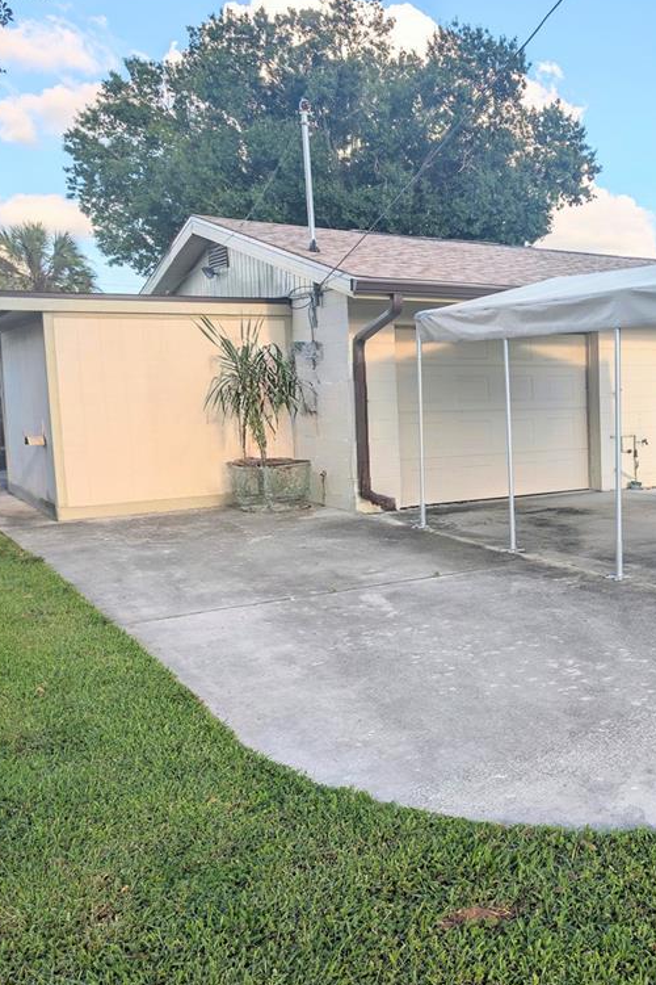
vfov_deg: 55.8
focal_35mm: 34
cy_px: 487
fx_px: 929
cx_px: 628
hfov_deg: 35.8
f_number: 1.68
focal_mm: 6.9
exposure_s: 1/799
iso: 29
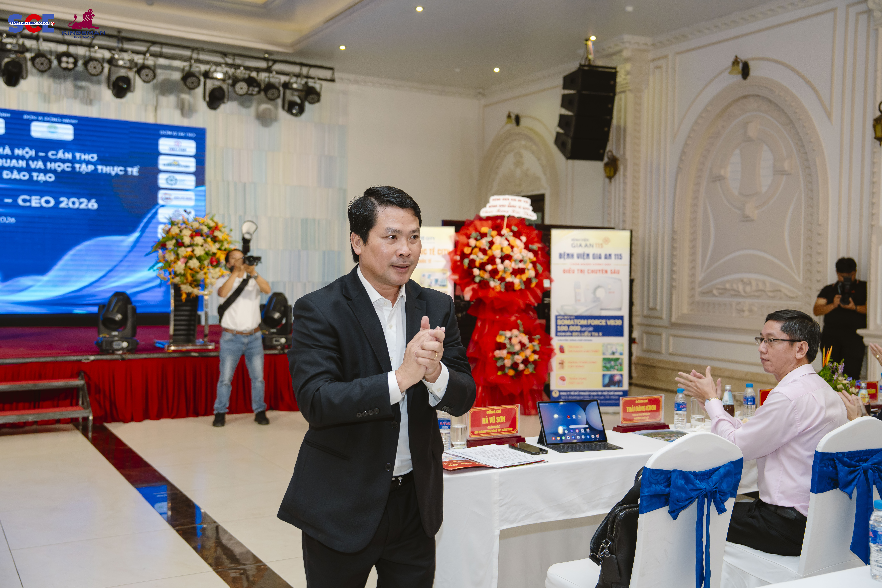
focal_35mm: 38
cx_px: 441
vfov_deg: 35.1
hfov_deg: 50.7
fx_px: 931
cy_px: 294
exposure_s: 1/200
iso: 1000
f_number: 3.5
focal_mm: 38
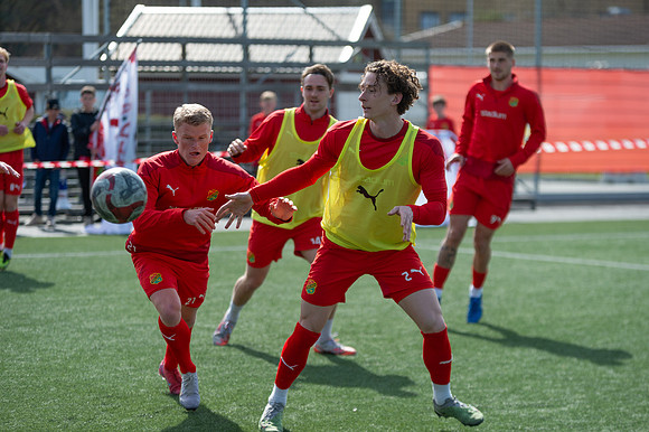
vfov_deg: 10.8
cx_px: 324
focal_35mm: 126
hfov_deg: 16.2
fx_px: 2279
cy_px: 216
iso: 125
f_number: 3.2
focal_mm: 122
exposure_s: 1/1600
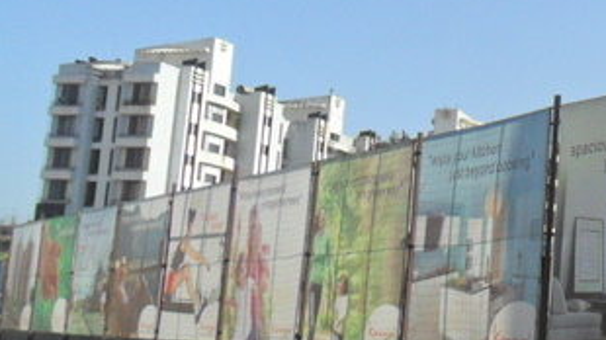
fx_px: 1221
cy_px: 119
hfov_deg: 25.3
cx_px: 715
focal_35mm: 76
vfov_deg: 15.8
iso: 100
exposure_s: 1/180
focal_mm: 4.9
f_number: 8.9
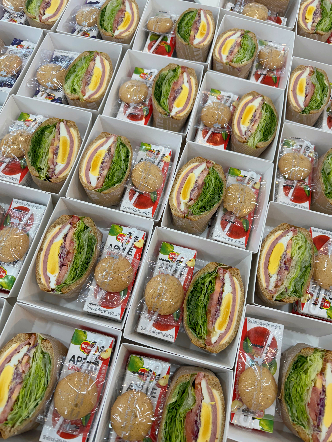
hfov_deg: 56.8
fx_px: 307
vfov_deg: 71.6
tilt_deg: -67.7
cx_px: 166
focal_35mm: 24
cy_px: 221
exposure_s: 1/120
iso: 125
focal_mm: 6.86
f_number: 1.78
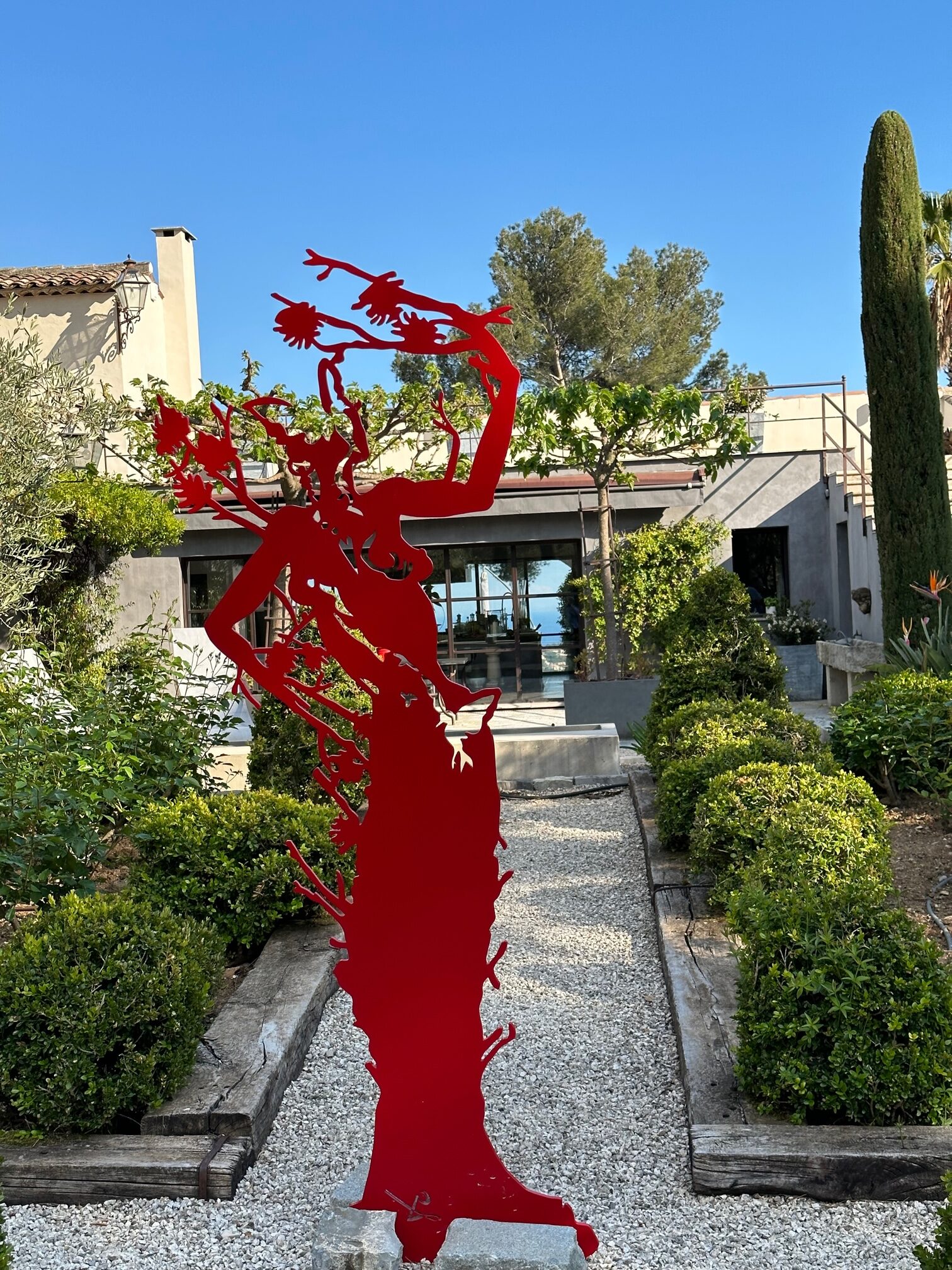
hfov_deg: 30.3
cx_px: 476
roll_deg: +2.7
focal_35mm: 48
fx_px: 1760
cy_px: 635
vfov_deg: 39.7
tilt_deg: -0.9
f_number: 1.78
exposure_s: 1/2070
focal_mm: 6.86
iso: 64
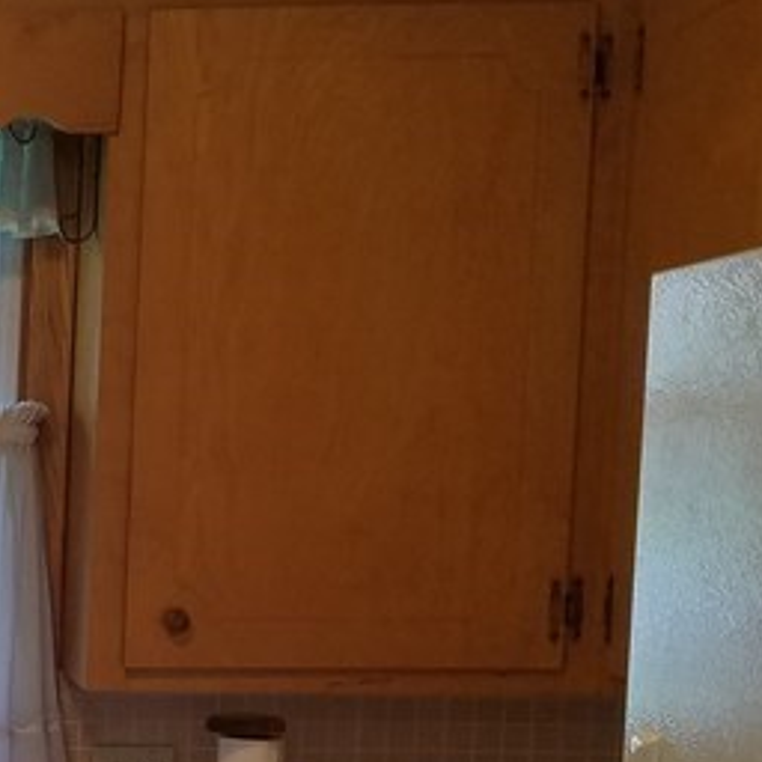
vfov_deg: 18.3
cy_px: 804
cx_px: -351
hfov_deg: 17.2
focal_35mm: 92
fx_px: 2291
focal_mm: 4.2
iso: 160
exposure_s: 1/60
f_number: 1.7
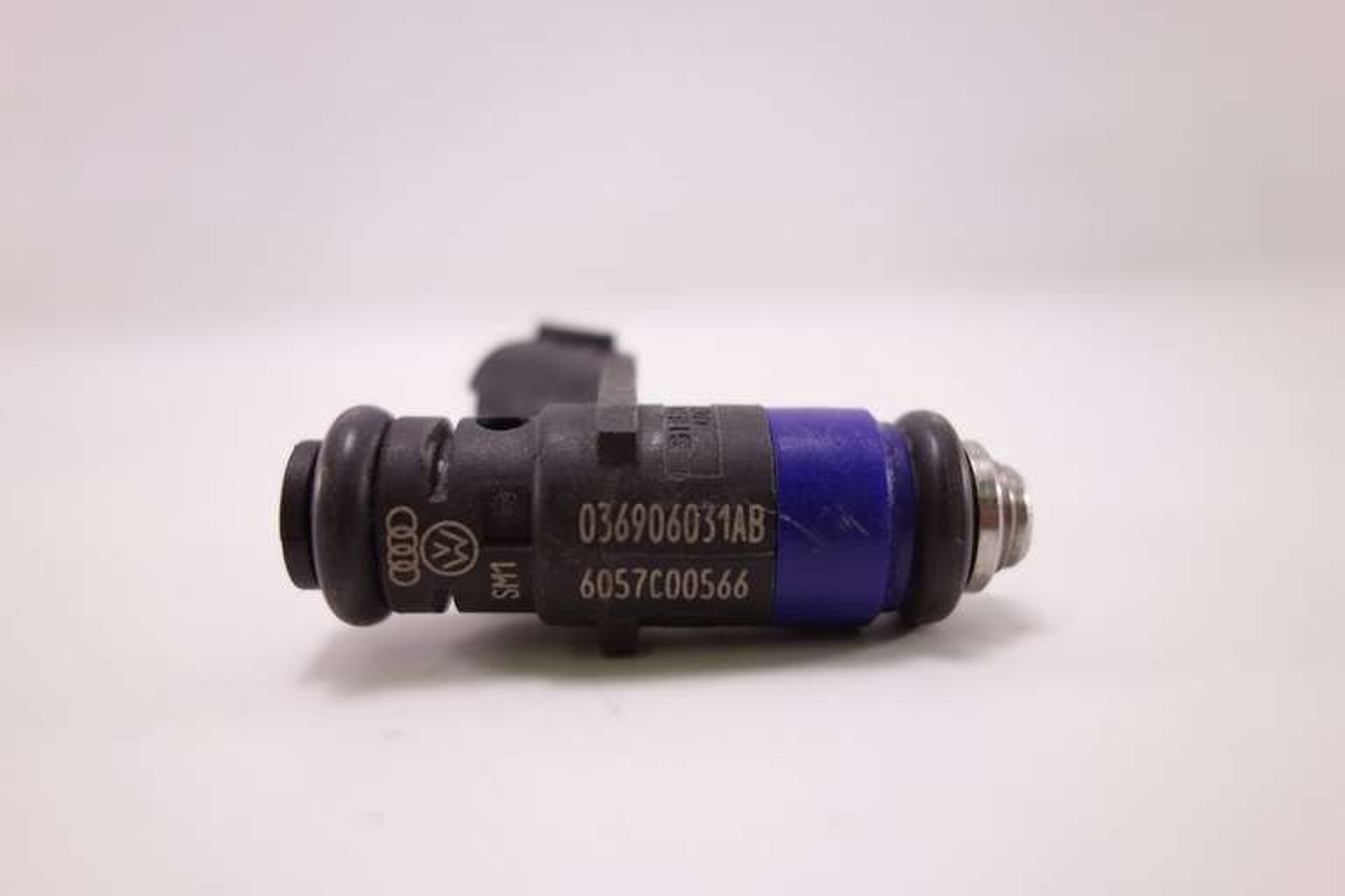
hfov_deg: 65.5
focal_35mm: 28
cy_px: 448
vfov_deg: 46.4
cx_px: 672
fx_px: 1046
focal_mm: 10.4
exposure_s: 1/100
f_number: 2.2
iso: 125
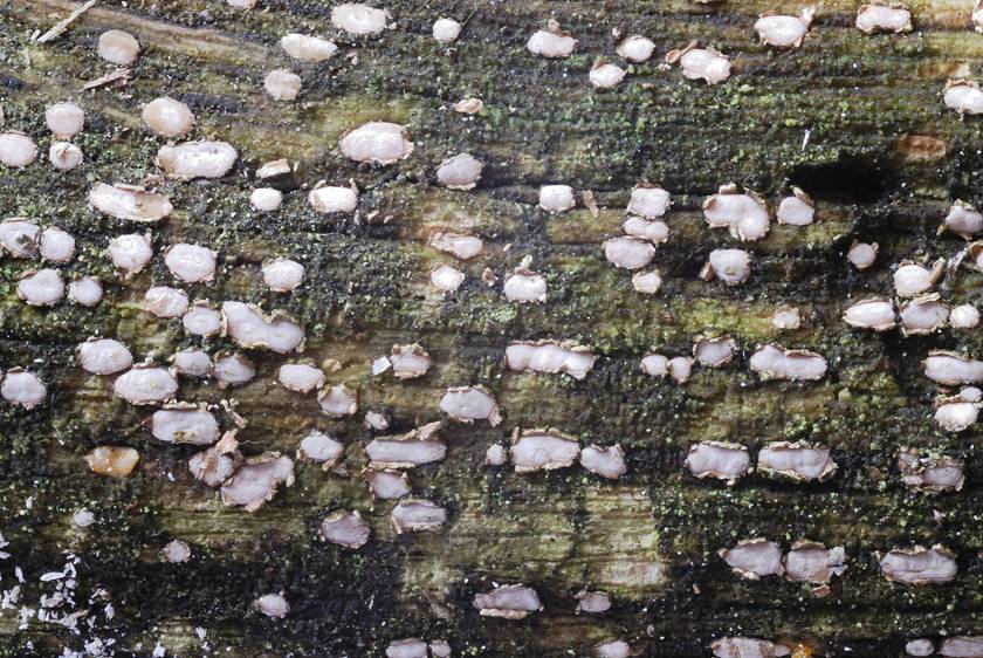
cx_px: 492
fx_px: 4305
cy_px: 329
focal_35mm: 158
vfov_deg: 8.7
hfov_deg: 13.0
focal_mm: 105
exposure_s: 3
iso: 400
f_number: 32
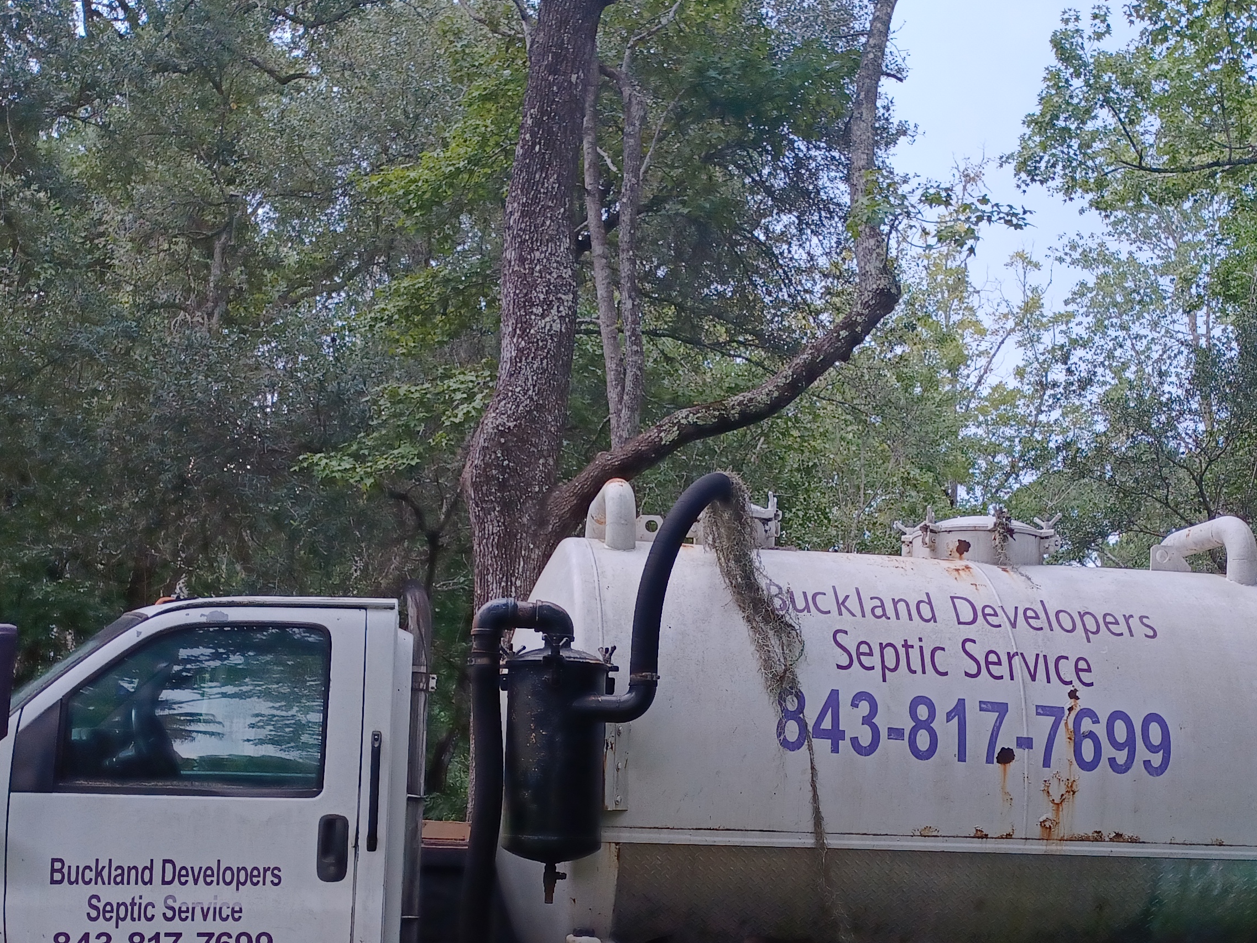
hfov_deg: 42.9
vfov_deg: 32.2
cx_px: 694
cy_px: 728
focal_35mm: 44
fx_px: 1598
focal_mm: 4.6
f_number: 1.8
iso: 40
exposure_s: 1/50
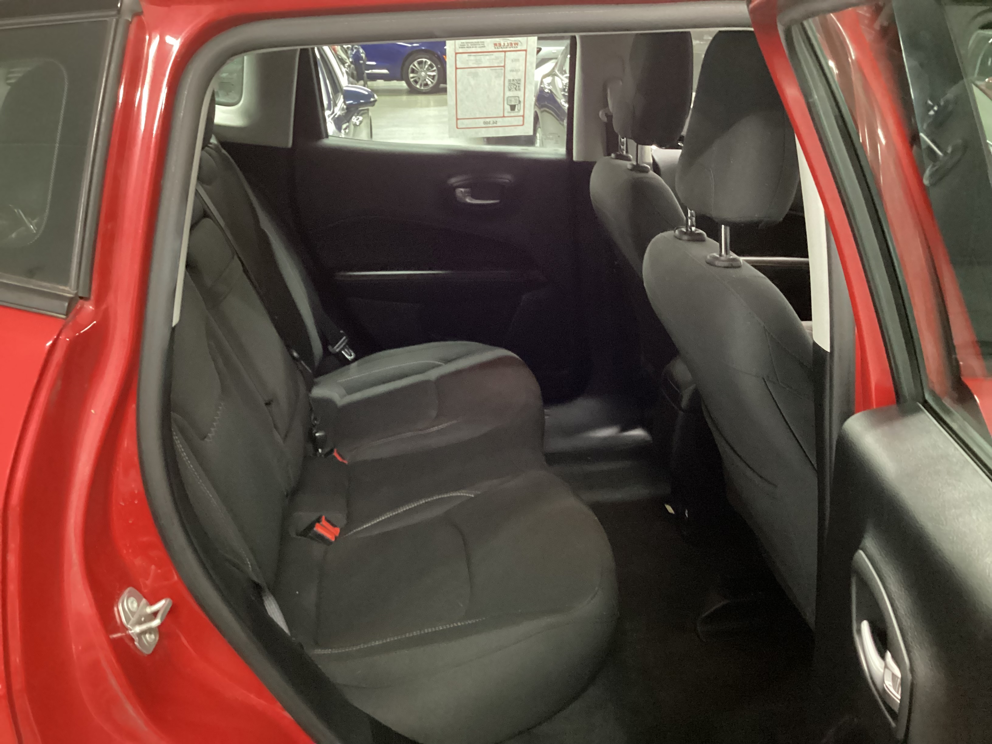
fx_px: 888
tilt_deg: -25.3
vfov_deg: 45.4
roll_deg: +0.2
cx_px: 496
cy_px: 372
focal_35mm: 31
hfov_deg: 58.4
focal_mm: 3.3
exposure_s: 1/17
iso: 640
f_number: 2.4
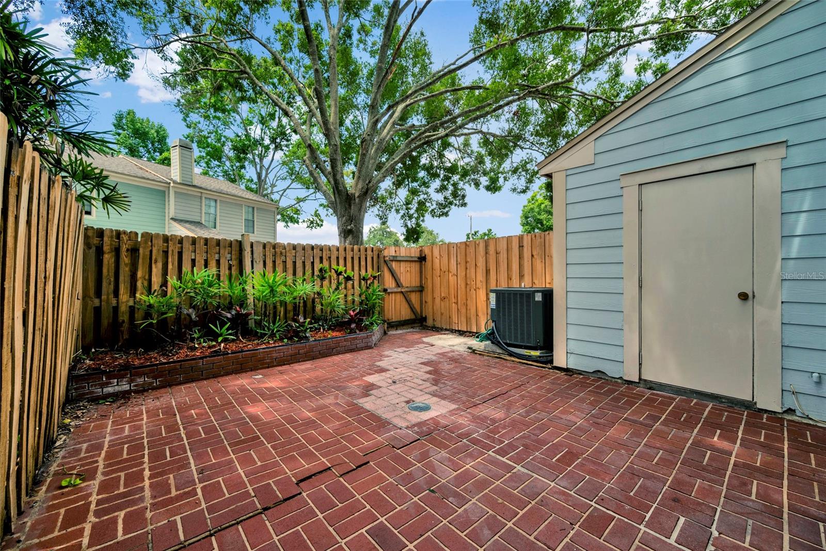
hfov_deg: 104.2
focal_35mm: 14
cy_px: 276
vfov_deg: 81.2
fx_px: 321
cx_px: 413
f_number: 7.1
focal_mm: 14
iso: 250
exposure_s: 1/250
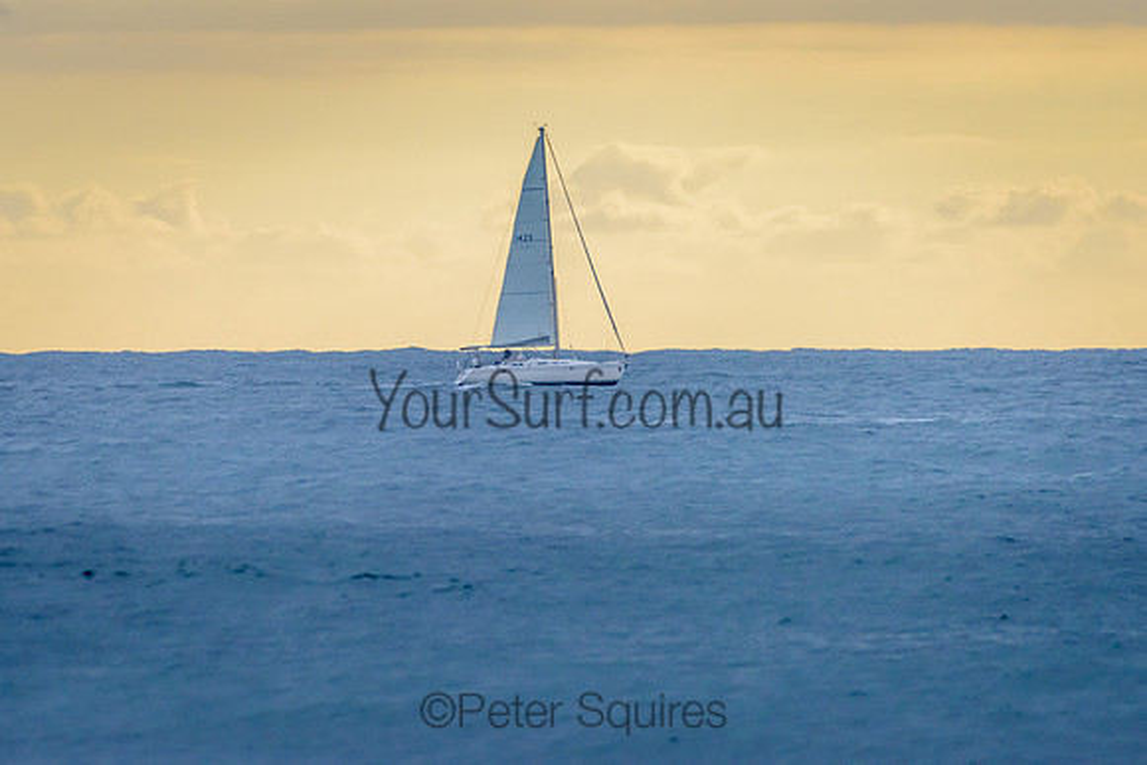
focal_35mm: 613
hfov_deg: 3.4
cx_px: 537
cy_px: 296
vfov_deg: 2.2
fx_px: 19523
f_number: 5.6
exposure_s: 1/2000
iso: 900
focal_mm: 500
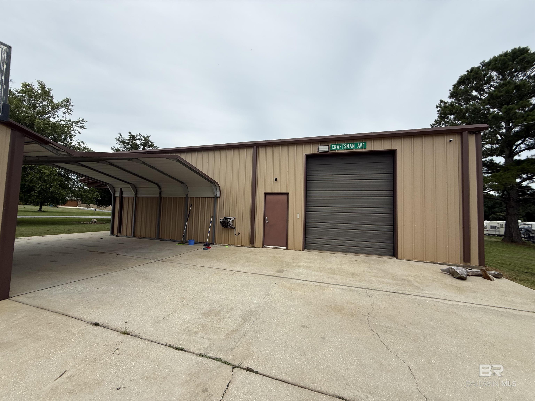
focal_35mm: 14
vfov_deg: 85.7
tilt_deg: +4.2
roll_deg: -2.4
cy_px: 200
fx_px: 216
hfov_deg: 102.1
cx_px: 268
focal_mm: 2.22
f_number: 2.2
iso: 50
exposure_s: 1/1001
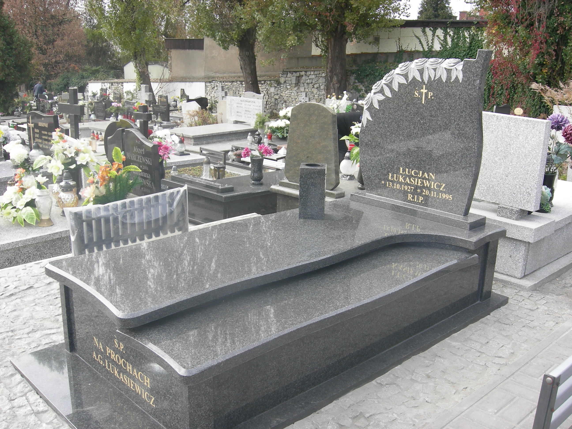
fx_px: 595
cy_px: 214
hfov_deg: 51.4
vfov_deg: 39.7
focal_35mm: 36
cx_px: 286
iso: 64
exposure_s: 1/78.3
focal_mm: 7.5
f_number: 4.3
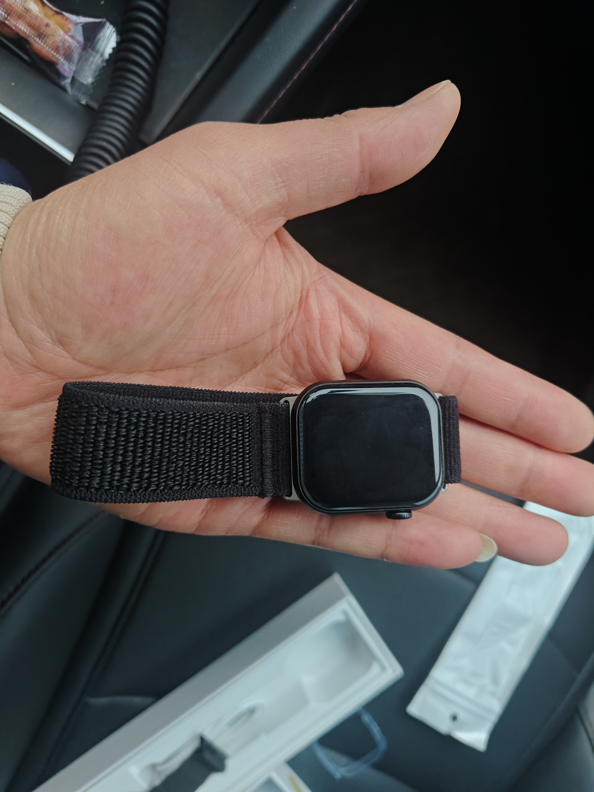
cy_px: 396
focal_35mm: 23
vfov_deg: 73.9
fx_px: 526
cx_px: 297
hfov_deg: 58.9
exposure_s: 1/33.3
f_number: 1.88
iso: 1738
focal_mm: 5.56
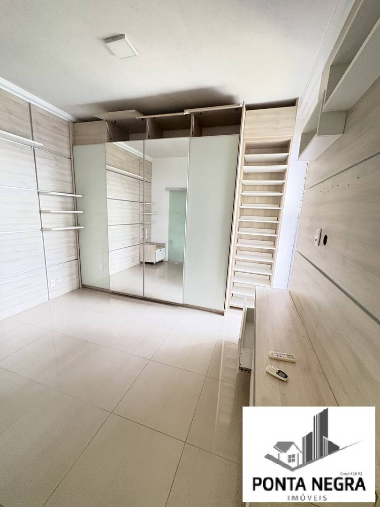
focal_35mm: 14
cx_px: 190
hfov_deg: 85.7
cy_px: 254
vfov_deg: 102.1
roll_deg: -3.4
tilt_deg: -9.1
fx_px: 205
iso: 1000
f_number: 2.2
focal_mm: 2.22
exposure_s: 1/48
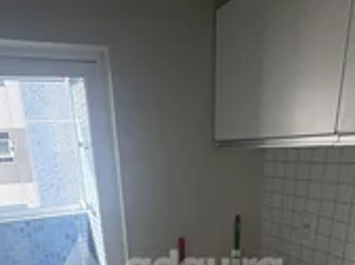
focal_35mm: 32
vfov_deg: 38.7
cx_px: 164
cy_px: 268
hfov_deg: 56.9
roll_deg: +3.6
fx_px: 327
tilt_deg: -19.8
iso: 100
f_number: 2.2
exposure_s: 1/123
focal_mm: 2.22
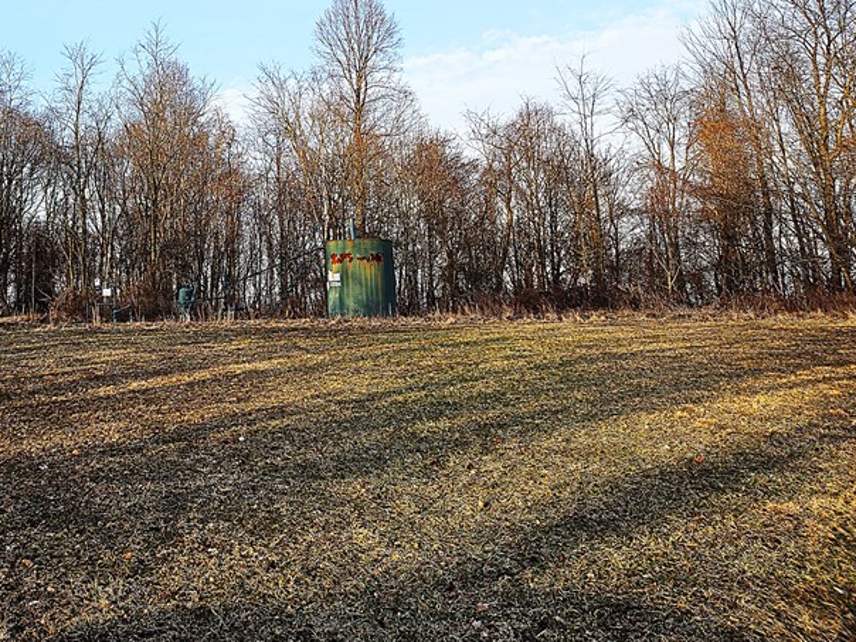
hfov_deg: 45.1
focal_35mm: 39
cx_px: 152
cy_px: 133
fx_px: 964
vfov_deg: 35.7
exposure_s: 1/509
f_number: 1.8
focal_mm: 5.4
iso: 25
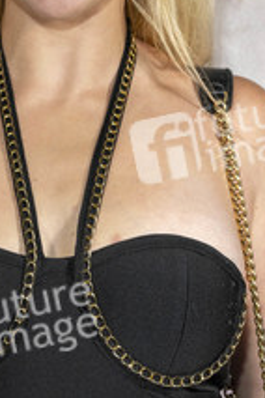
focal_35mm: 163
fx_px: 1800
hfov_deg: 8.4
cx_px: 56
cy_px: 47
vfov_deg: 12.5
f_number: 5.6
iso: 800
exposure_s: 1/200
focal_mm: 87
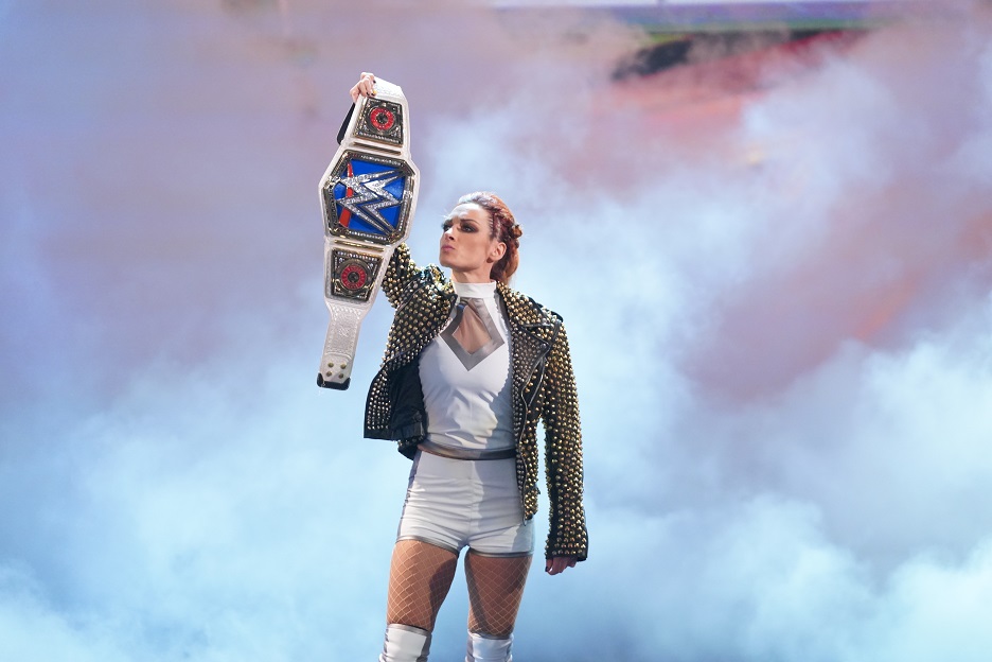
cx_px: 496
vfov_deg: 11.8
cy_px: 331
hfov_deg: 17.6
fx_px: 3196
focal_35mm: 116
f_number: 3.2
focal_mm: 116
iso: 6400
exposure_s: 1/800
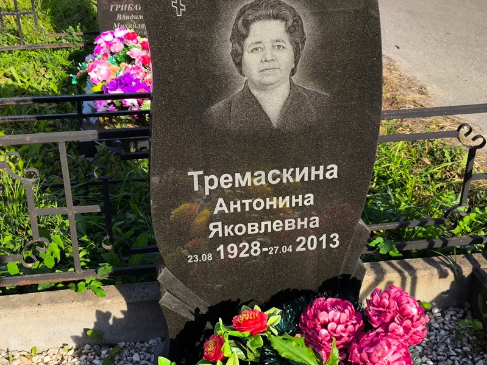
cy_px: 182
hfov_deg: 38.2
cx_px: 244
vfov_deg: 29.1
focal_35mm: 50
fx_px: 704
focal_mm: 4.71
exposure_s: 1/595
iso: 50
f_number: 1.7
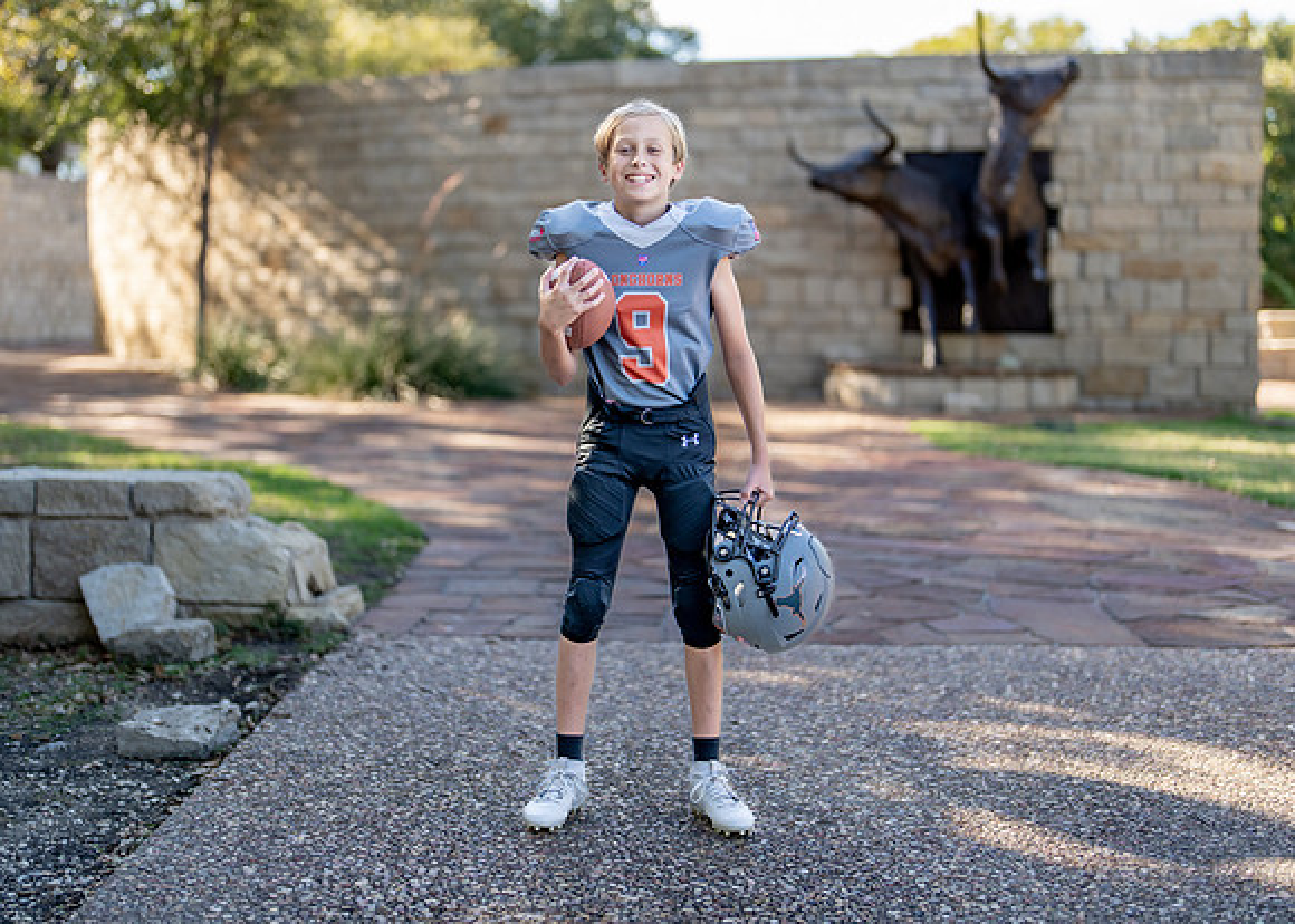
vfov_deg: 24.6
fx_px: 2121
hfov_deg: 34.0
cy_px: 427
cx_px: 635
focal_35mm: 58
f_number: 1.2
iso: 100
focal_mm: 50
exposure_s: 1/1000
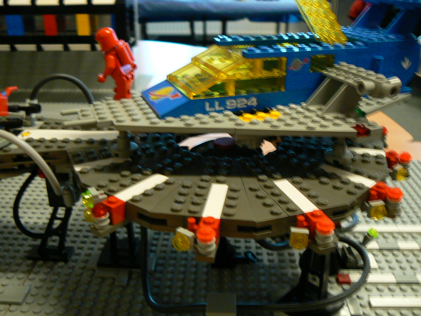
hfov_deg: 51.4
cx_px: 210
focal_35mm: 36
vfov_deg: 39.7
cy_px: 158
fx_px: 438
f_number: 2.8
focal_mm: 6
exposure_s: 1/13
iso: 200
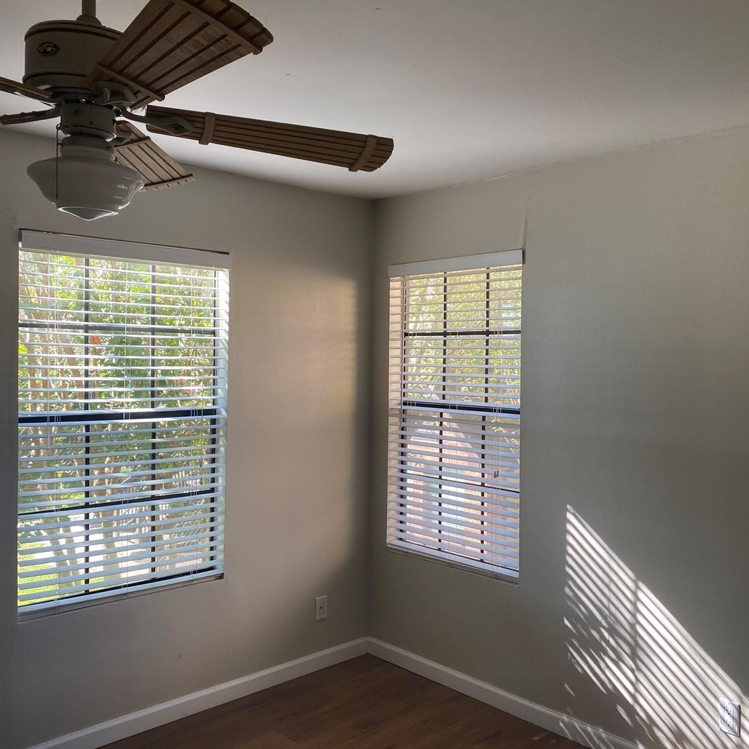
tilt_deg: -0.9
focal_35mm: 31
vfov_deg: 52.5
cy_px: 373
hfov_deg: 52.3
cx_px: 430
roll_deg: +0.9
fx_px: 759
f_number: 1.8
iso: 64
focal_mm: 4.25
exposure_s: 1/121
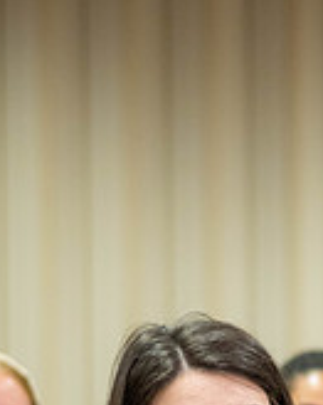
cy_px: 448
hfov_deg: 9.3
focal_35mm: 166
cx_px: 229
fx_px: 1985
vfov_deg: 11.5
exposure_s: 1/400
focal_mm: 50
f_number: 1.8
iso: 1600
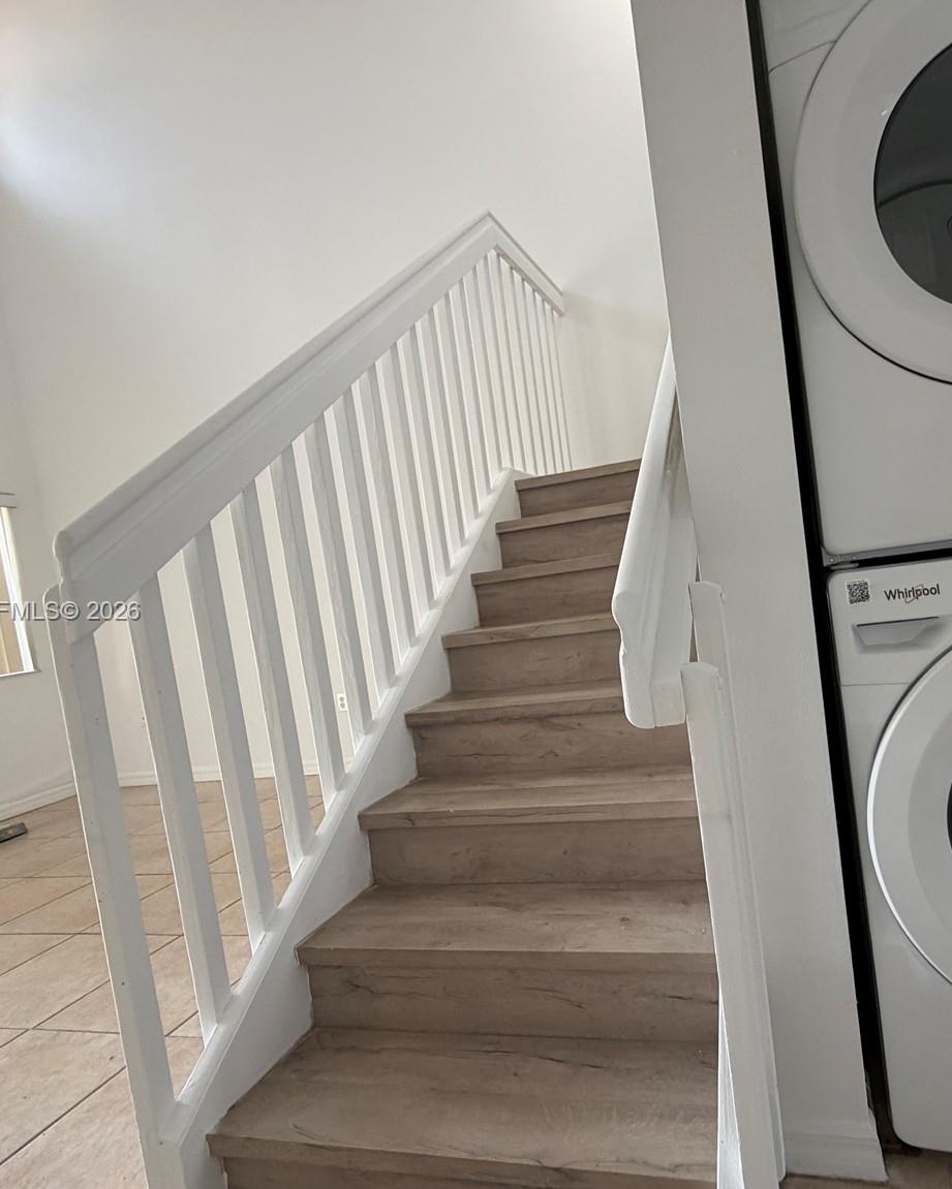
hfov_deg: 68.6
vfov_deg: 83.3
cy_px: 613
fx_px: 669
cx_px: 645
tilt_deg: -4.3
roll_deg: +7.6
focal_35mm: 19
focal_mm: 2.22
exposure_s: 1/60
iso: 250
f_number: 2.2
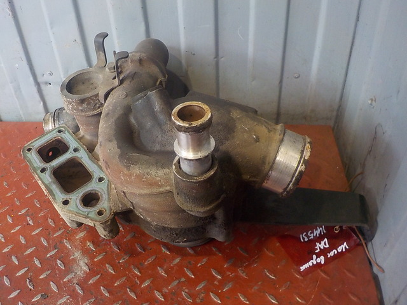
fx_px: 353
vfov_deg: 46.8
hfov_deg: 60.0
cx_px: 204
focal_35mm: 30
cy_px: 152
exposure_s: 1/30
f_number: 3.3
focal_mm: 4.1
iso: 280
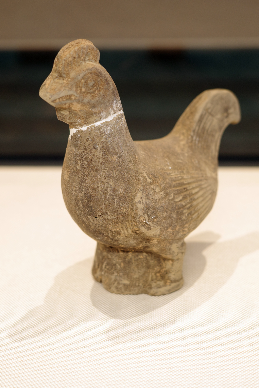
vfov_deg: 48.5
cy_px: 194
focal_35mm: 40
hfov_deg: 33.4
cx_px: 130
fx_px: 432
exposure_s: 1/100
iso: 200
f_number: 2.8
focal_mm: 26
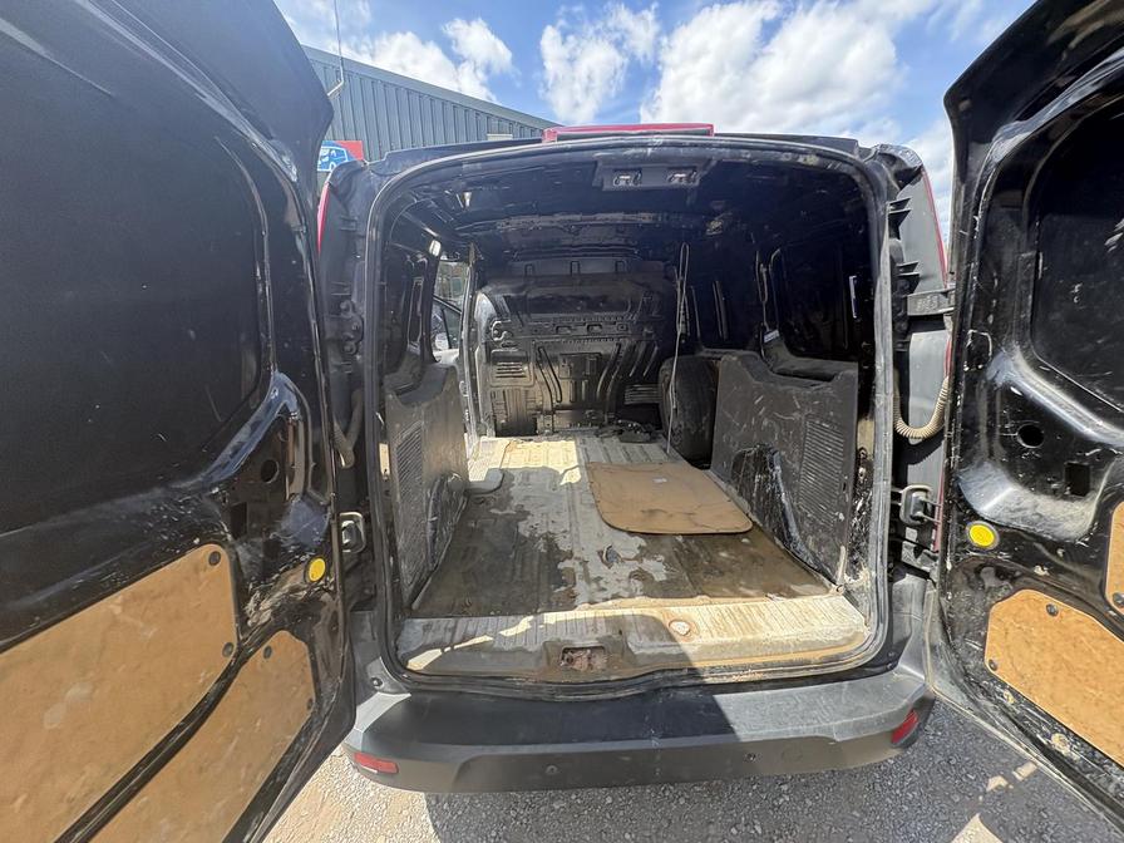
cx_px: 562
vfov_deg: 85.7
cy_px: 422
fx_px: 455
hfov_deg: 102.1
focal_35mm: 14
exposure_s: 1/302
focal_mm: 2.22
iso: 64
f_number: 2.2
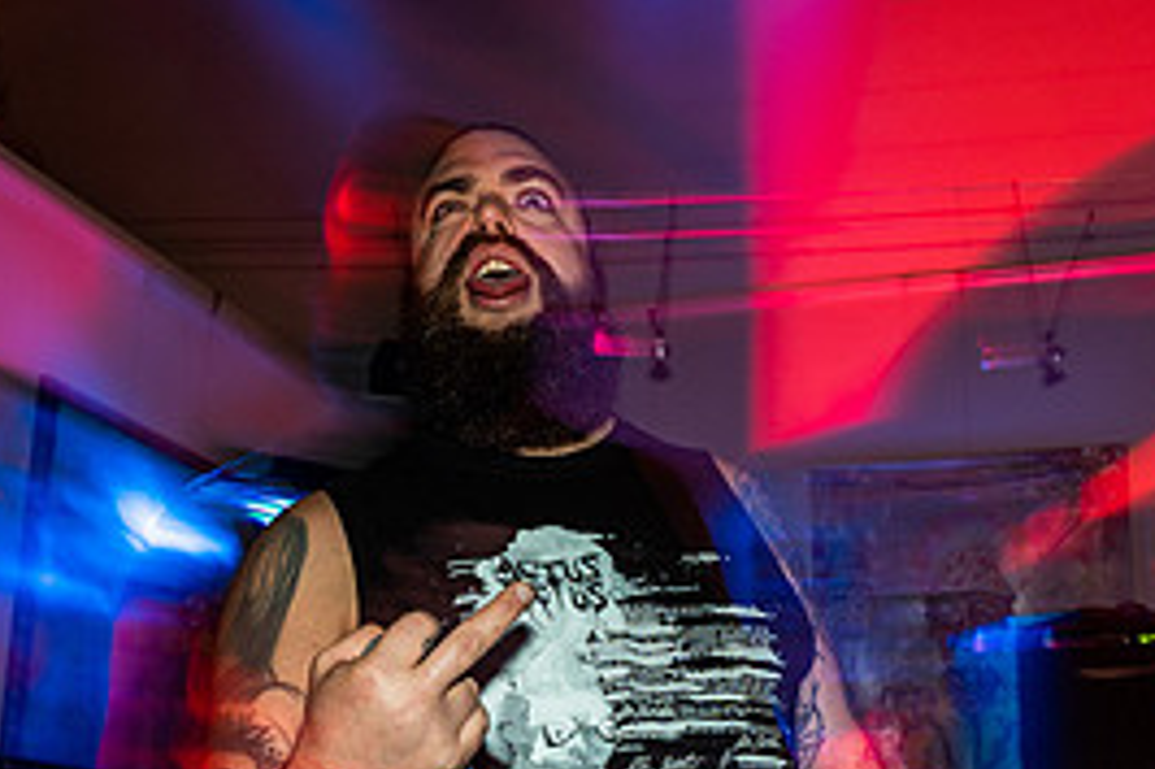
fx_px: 1250
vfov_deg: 33.2
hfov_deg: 49.1
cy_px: 609
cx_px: 725
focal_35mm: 39
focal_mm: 14
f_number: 2.8
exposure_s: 1/8
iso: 160
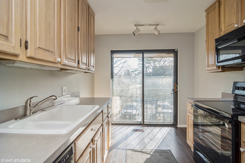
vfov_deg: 67.4
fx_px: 122
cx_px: 122
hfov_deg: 90.0
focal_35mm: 18
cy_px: 82
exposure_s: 1/100
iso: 200
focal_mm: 12
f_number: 8
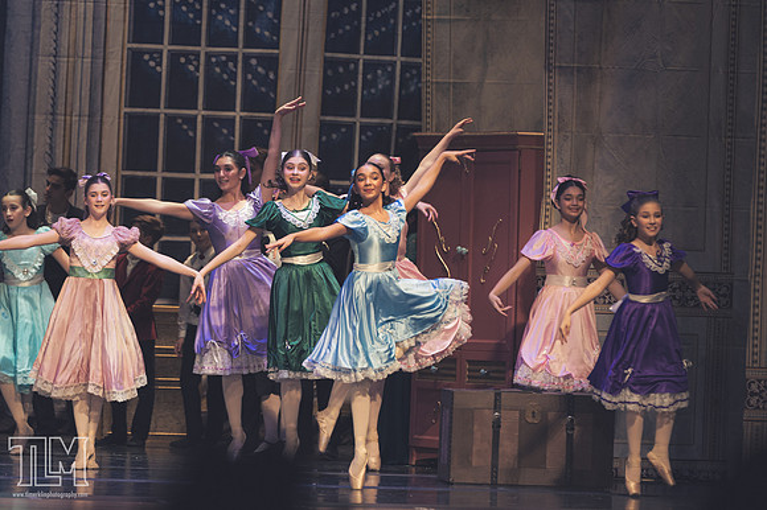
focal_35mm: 255
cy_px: 255
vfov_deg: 5.4
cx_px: 384
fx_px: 5430
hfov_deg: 8.1
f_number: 2.8
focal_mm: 170
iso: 560
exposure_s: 1/320
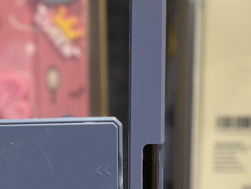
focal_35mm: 168
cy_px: 154
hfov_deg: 11.6
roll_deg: -0.3
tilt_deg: -6.6
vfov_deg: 8.8
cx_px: -13
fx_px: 1218
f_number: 1.78
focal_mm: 6.86
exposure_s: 1/615
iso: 80
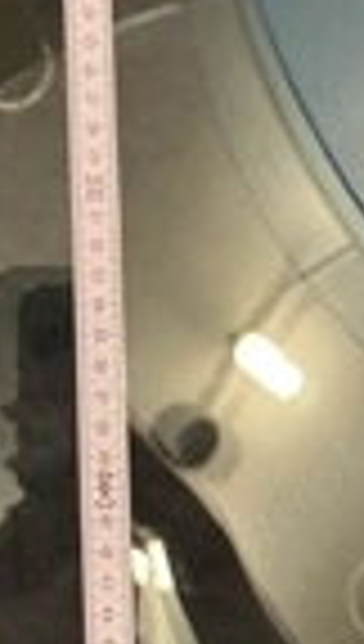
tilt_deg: -81.8
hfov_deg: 15.3
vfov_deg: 26.4
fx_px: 1348
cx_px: 117
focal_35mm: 79
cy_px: 153
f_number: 1.5
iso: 320
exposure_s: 1/50
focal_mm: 5.7
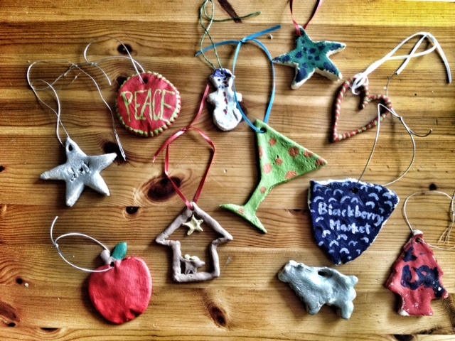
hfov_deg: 52.6
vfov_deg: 40.7
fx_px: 460
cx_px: 228
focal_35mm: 35
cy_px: 170
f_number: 2.4
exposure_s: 1/20
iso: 160
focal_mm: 4.28
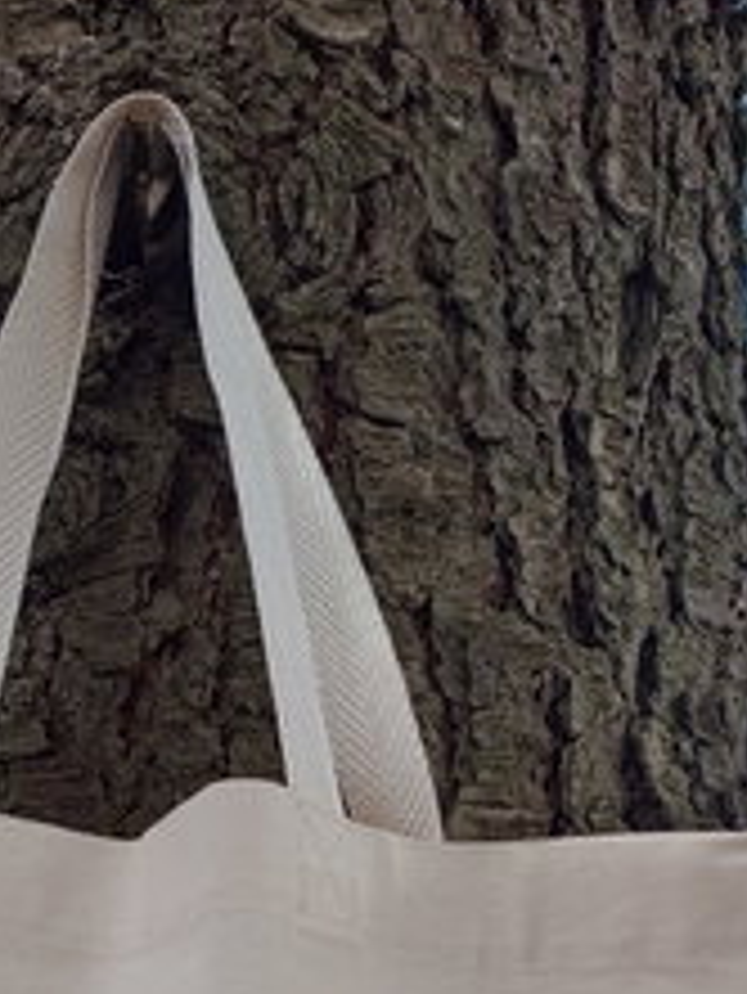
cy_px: 1176
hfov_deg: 24.9
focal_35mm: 58
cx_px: 153
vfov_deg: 29.0
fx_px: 1667
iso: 100
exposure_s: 1/158
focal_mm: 5.89
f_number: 1.4
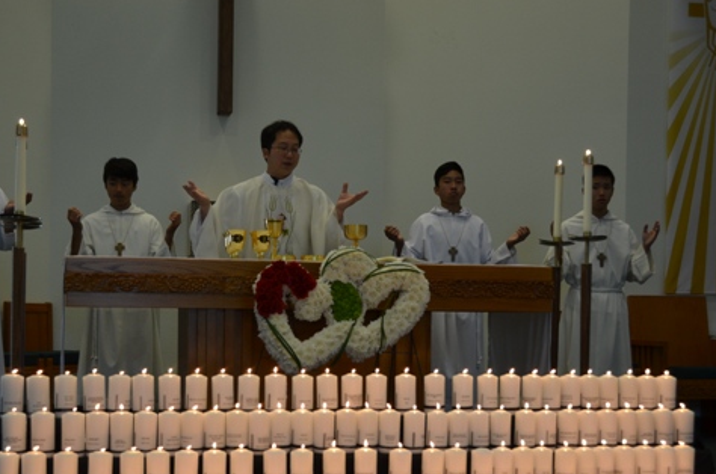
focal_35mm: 55
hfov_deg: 36.5
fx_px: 1085
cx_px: 337
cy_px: 309
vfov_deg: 24.6
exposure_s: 1/80
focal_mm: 27
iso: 400
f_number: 4.5
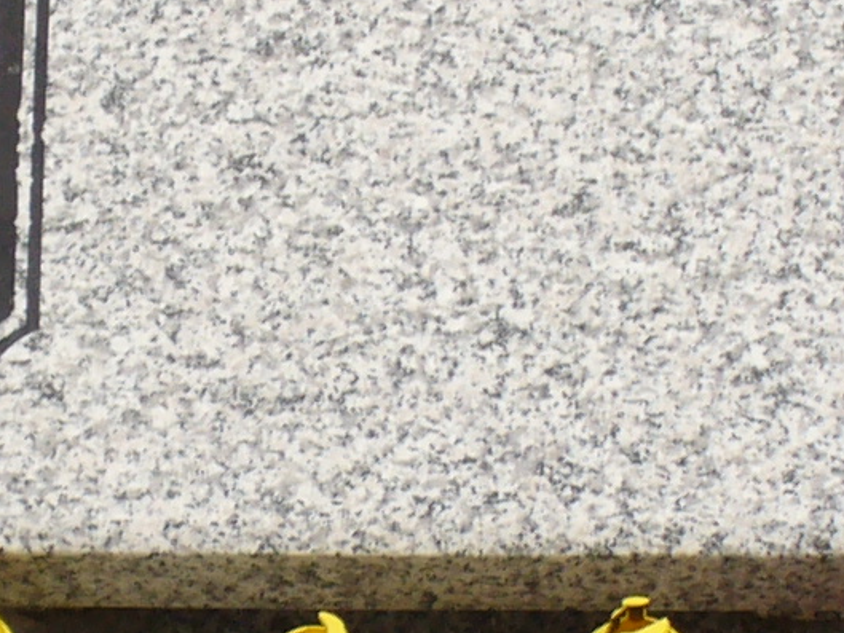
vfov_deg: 8.3
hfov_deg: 11.0
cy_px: 483
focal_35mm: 179
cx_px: 330
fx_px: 4365
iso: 80
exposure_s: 1/200
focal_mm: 6.1
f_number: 5.6
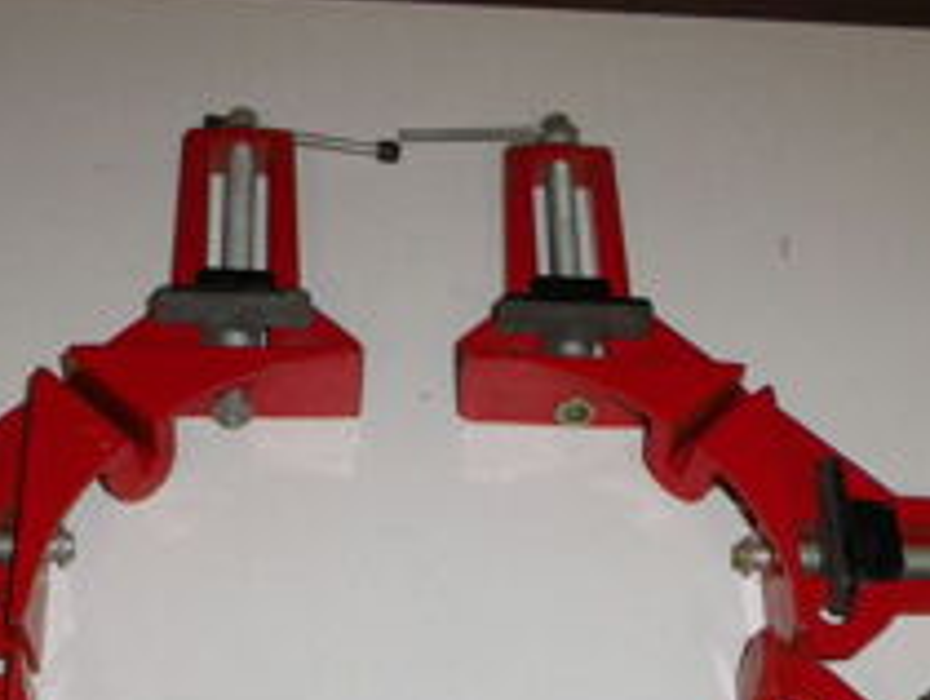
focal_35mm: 64
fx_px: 1721
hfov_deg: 30.2
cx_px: 483
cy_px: 713
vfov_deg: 22.1
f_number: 2.6
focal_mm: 4.9
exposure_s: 1/60
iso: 160
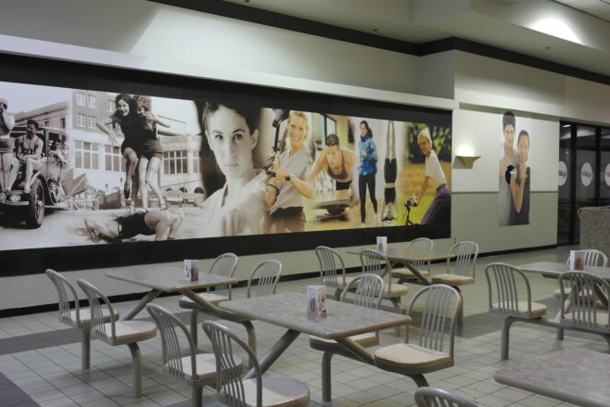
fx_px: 593
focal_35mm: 35
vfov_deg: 37.8
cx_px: 302
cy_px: 223
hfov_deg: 54.4
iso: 400
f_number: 3.5
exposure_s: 1/60
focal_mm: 20
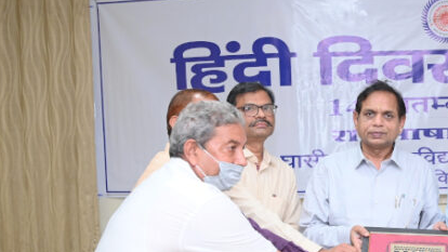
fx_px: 832
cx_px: 386
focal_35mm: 70
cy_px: 196
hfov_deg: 29.2
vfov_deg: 17.1
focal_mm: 36
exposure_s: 1/160
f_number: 4
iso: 1000
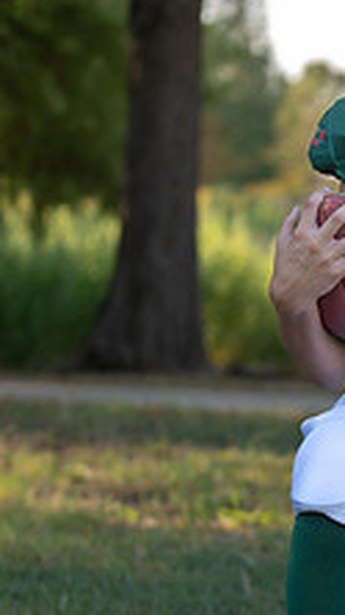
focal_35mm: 200
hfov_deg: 6.0
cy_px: 349
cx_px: 490
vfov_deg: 10.8
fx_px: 3261
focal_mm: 70
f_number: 2.8
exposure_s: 1/320
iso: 100
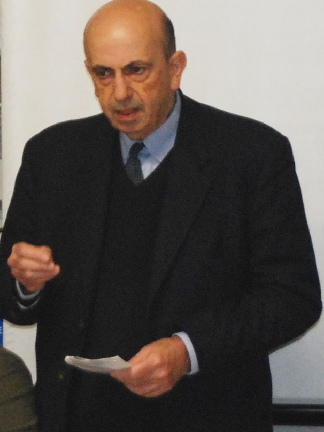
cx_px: 161
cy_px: 210
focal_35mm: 82
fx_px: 1023
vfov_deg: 23.8
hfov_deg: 18.0
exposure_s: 1/60
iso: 640
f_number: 5
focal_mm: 50
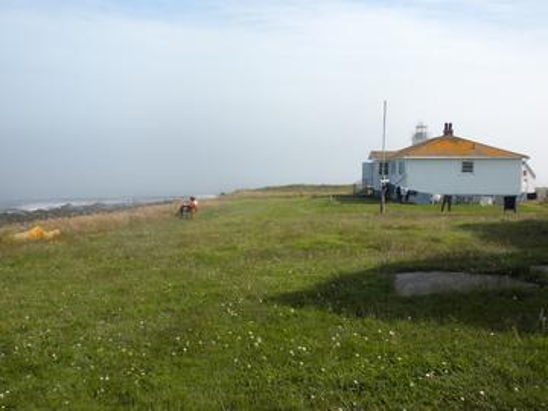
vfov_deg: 38.7
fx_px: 586
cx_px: 274
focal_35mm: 37
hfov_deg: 50.1
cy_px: 206
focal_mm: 6.6
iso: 64
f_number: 10
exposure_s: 1/92.1
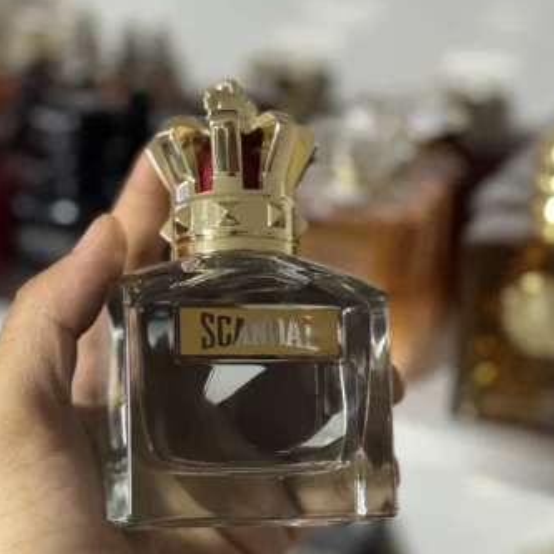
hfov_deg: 23.6
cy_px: 325
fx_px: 1322
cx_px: 220
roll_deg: -2.0
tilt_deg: -23.9
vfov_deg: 23.6
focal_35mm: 73
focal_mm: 6.76
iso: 200
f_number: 1.78
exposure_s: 1/50
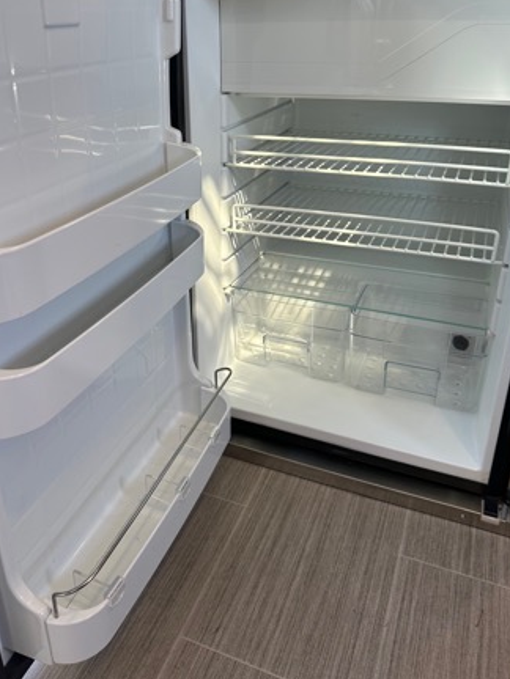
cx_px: 216
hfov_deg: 46.6
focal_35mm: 30
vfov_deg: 59.6
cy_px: 283
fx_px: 589
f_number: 1.78
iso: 64
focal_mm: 6.86
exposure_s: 1/121
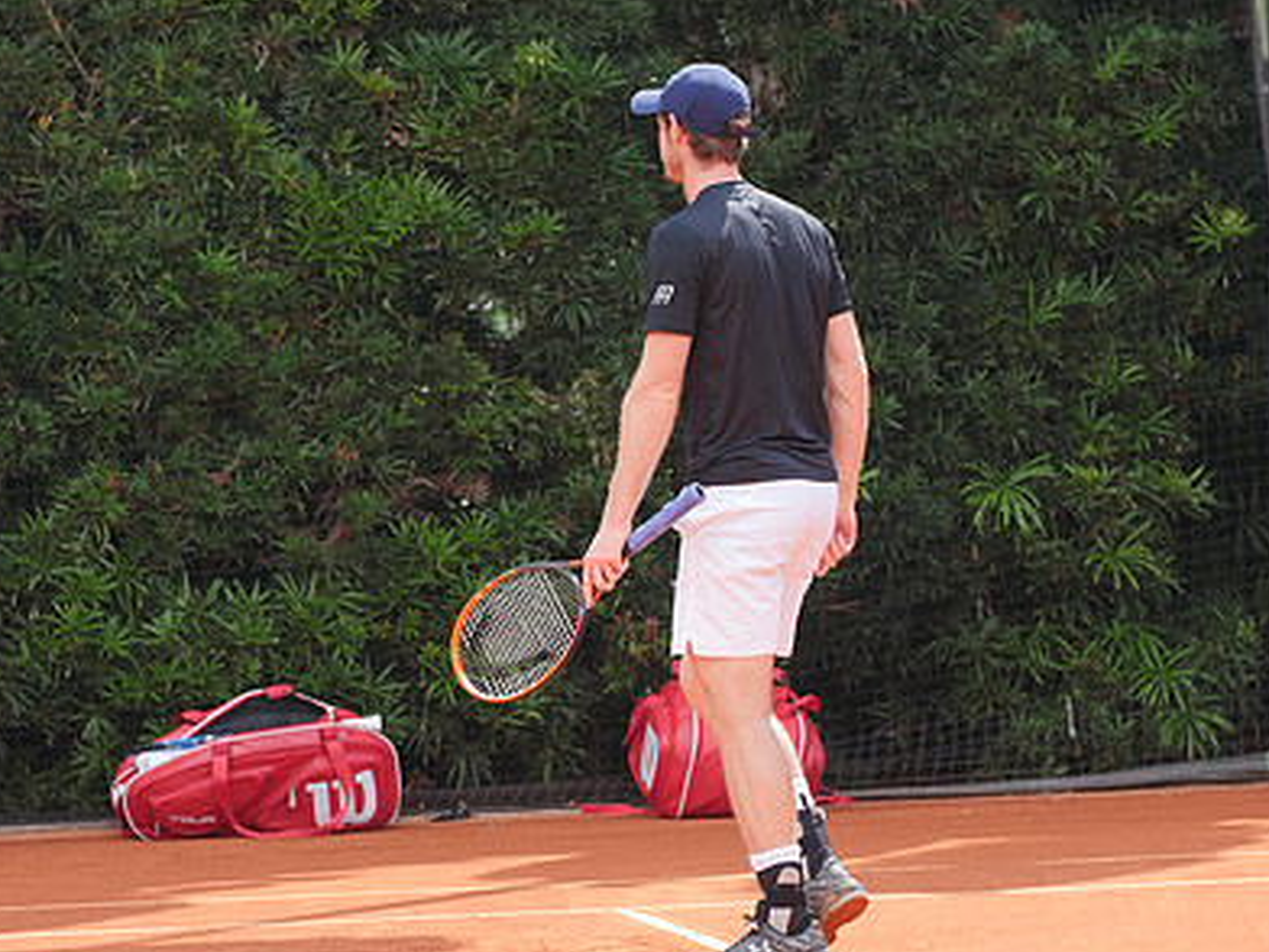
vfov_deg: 3.9
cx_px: 524
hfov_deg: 5.2
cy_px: 491
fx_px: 13894
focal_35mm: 379
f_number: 3.2
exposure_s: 1/1600
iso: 400
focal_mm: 128
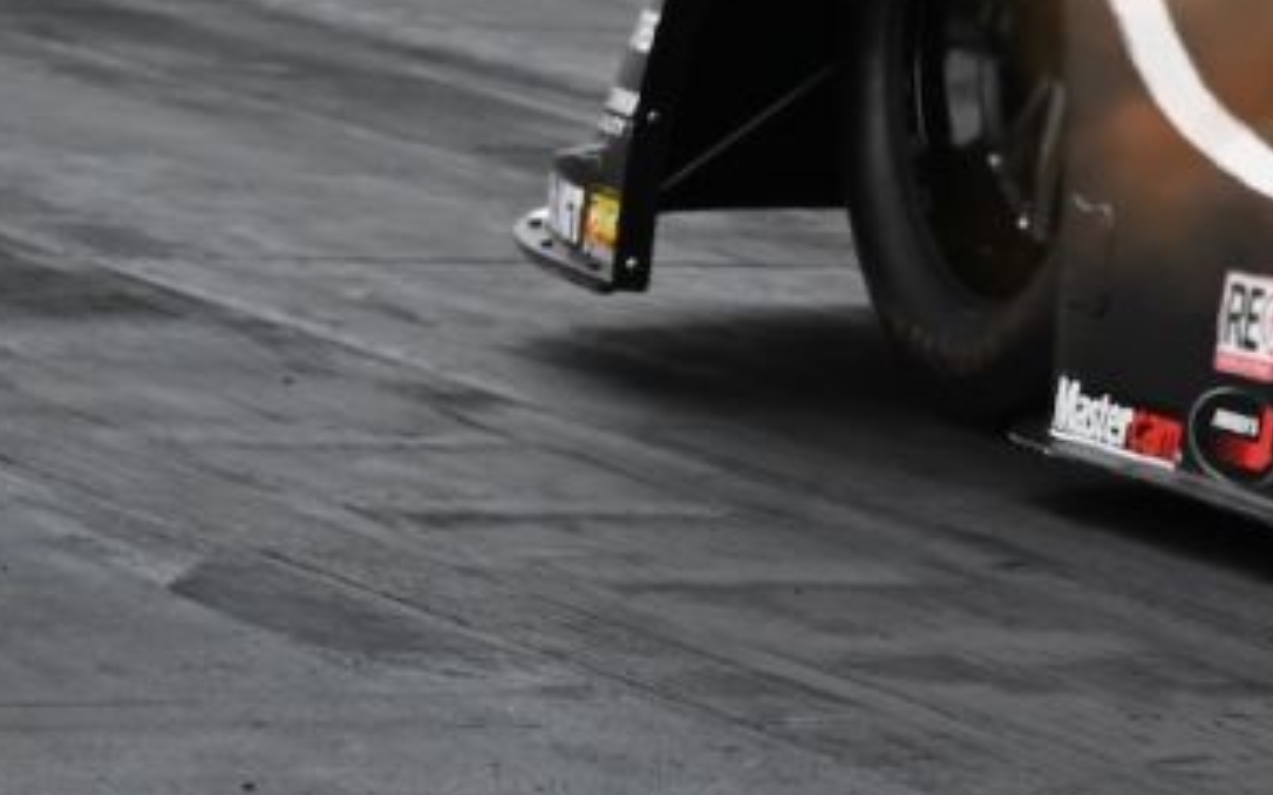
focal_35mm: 270
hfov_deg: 7.1
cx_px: 3439
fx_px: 9364
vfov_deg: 4.8
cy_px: -494
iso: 500
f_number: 5.6
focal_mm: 48
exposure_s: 1/1600
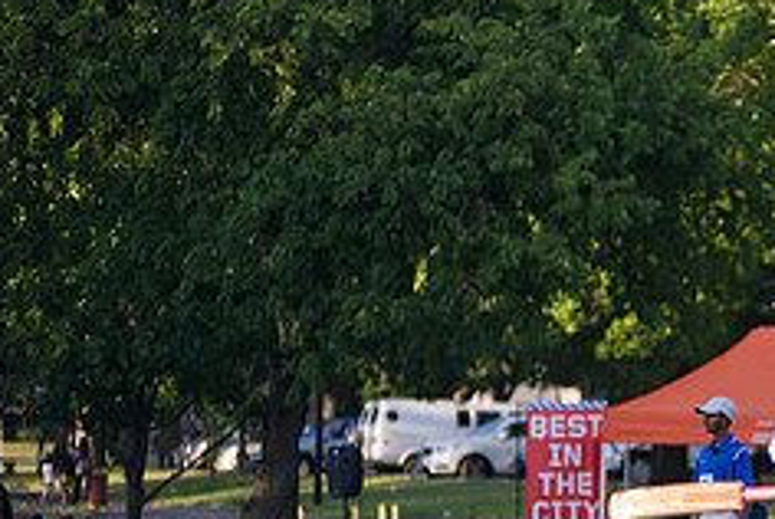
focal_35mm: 454
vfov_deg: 3.0
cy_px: 402
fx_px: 9786
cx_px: 893
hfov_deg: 4.5
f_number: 2.8
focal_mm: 185
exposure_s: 1/2000
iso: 400
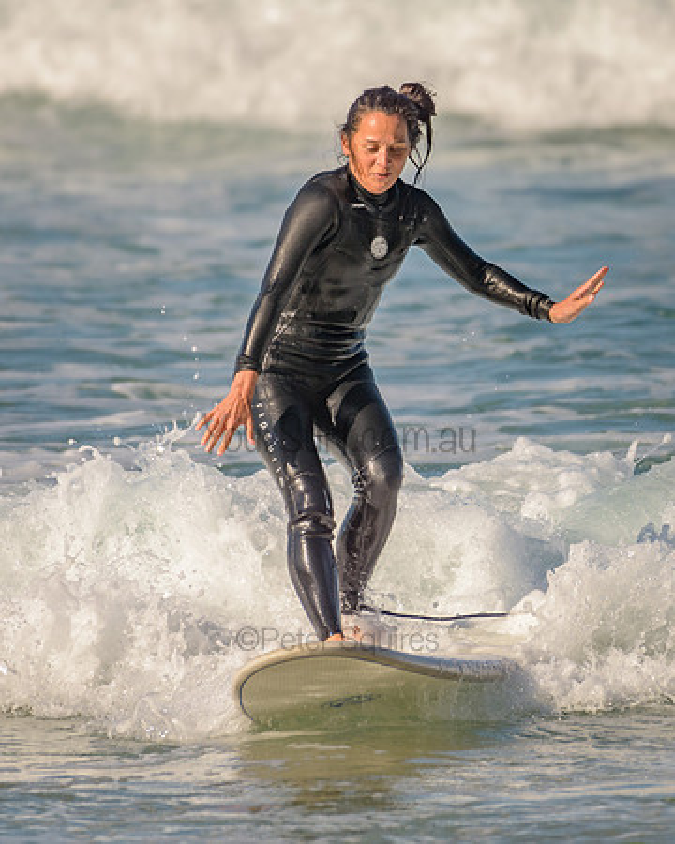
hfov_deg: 1.7
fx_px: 23365
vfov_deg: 2.1
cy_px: 297
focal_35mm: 936
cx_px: 420
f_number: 5.6
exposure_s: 1/2000
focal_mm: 500
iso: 110
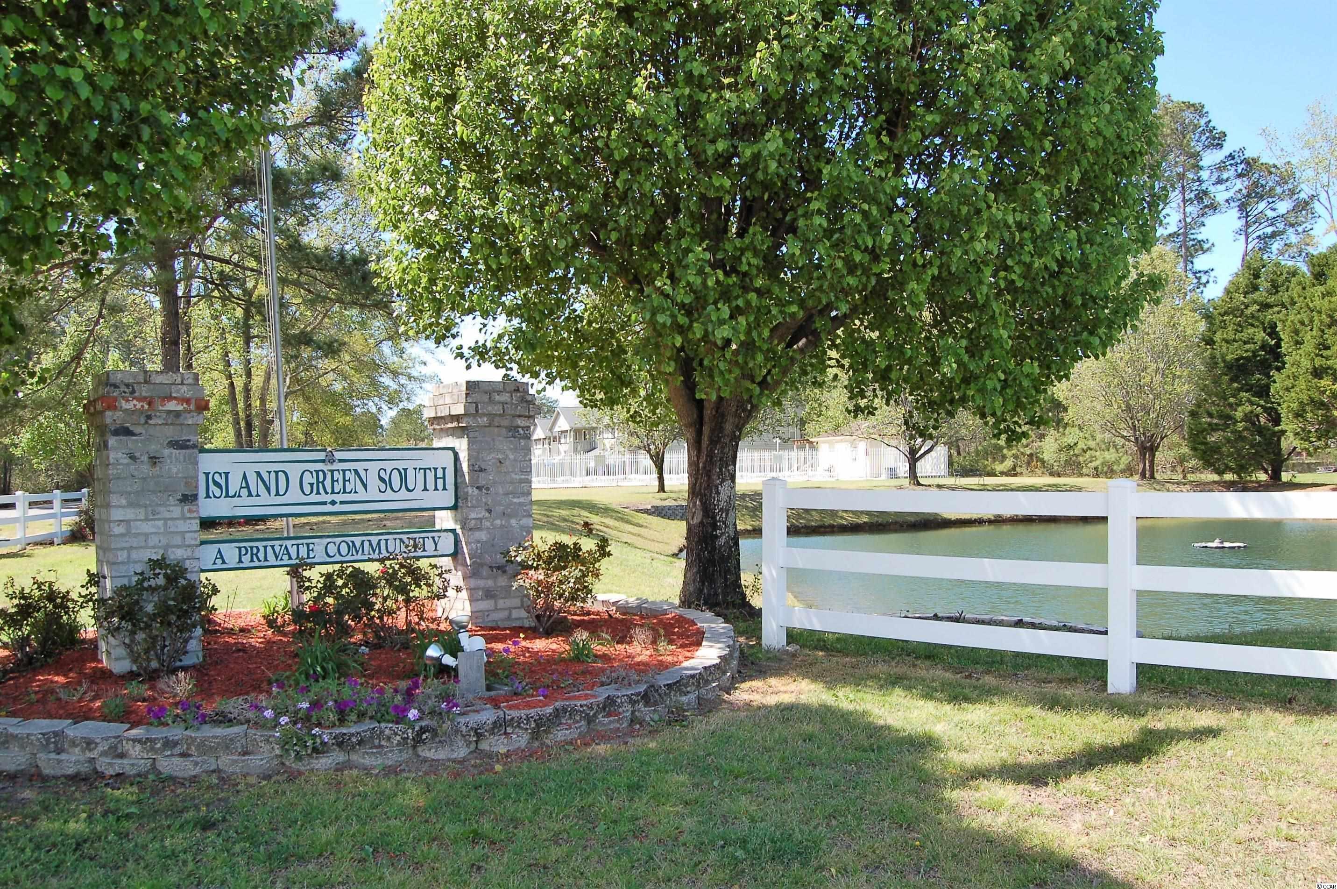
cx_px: 668
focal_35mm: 57
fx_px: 2115
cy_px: 444
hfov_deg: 35.1
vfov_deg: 23.7
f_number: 8
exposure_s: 1/250
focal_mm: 38
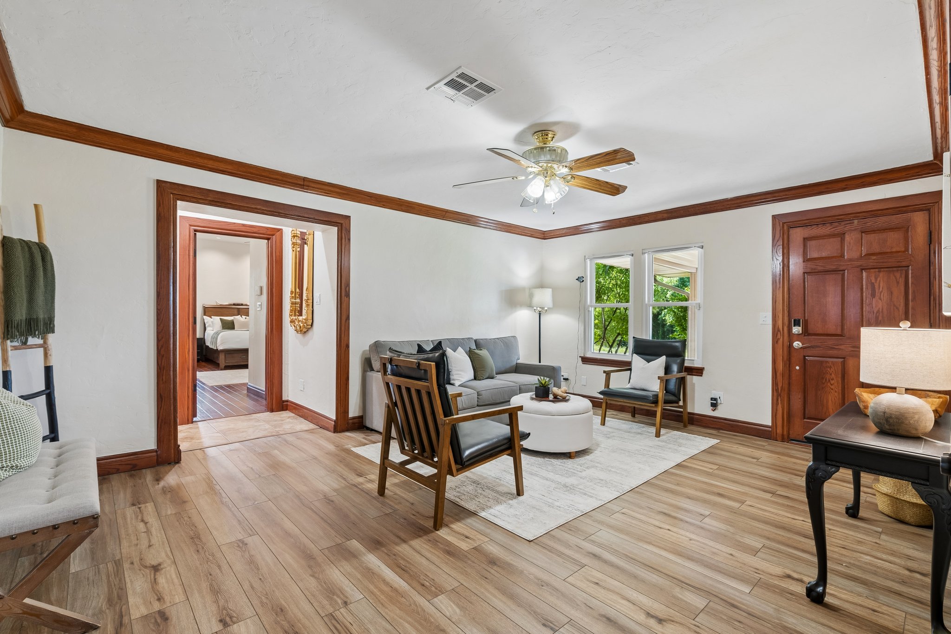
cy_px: 317
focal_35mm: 16
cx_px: 476
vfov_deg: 73.7
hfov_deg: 96.7
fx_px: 423
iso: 200
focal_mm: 16
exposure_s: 1/4
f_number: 8
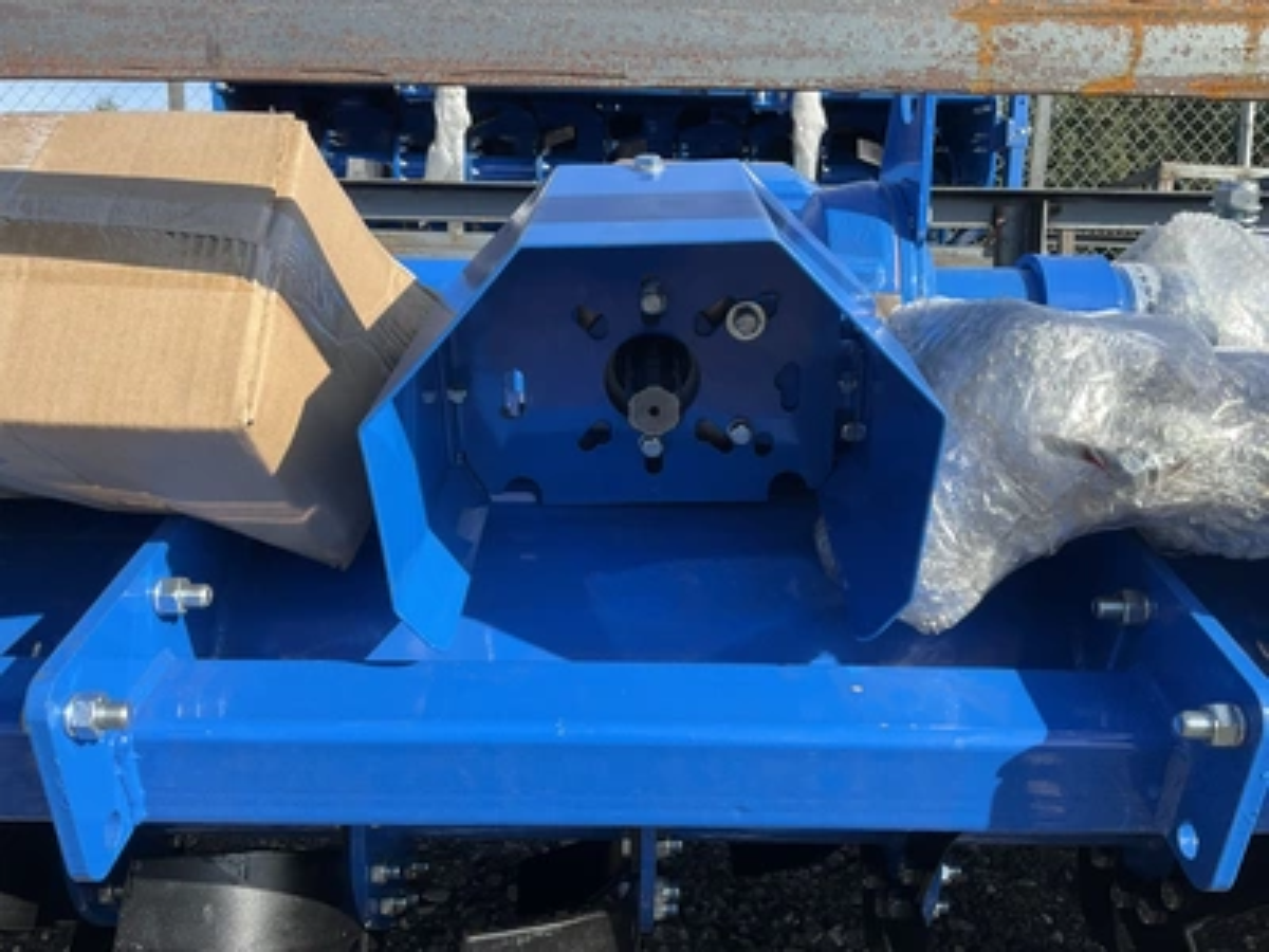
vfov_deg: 48.2
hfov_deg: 61.7
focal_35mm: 29
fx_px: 1063
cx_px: 634
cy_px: 476
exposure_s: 1/781
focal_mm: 3
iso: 25
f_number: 1.8
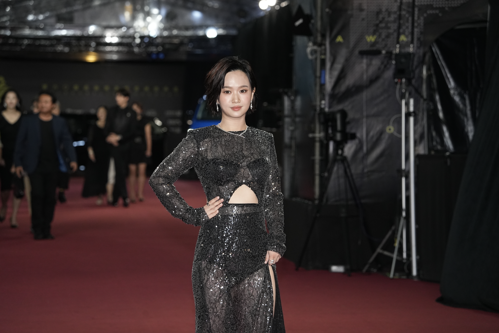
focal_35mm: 164
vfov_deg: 8.4
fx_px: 2273
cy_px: 166
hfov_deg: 12.5
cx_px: 250
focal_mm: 164
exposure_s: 1/250
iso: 3200
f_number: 6.3
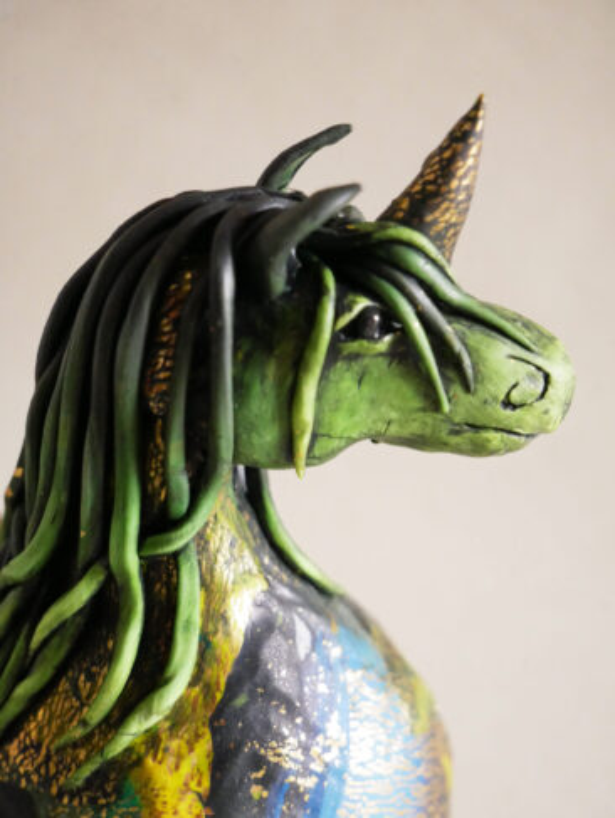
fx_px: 1325
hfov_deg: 26.1
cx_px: 308
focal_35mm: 56
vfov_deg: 34.3
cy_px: 409
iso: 3200
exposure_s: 1/60
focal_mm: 28
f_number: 4.7
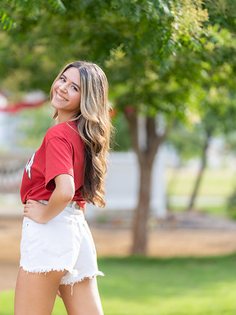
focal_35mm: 219
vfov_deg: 9.0
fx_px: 1994
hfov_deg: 6.8
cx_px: 71
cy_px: 158
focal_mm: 151
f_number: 2.8
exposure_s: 1/320
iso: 100
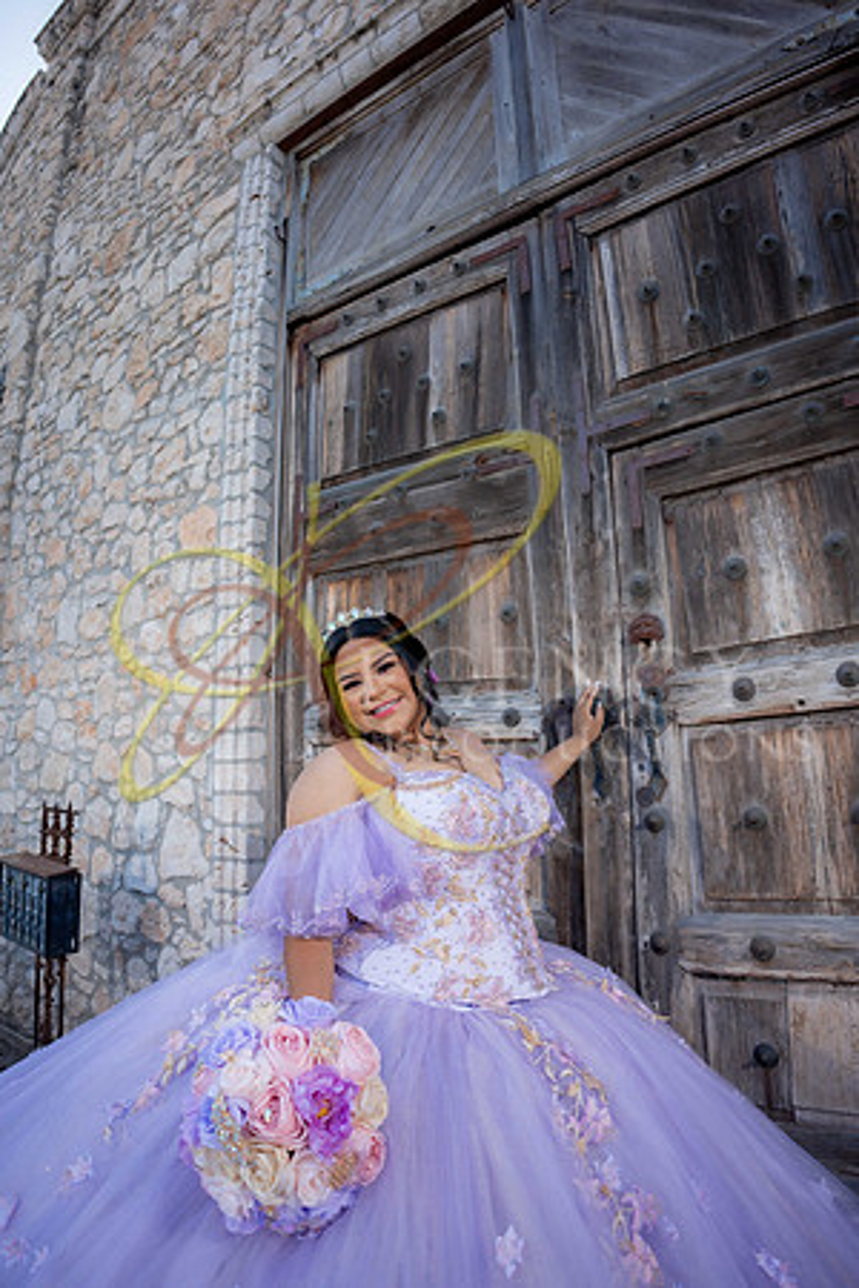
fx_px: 716
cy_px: 644
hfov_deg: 61.9
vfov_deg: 84.0
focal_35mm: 20
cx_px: 430
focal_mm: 20
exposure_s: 1/500
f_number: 2.8
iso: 125
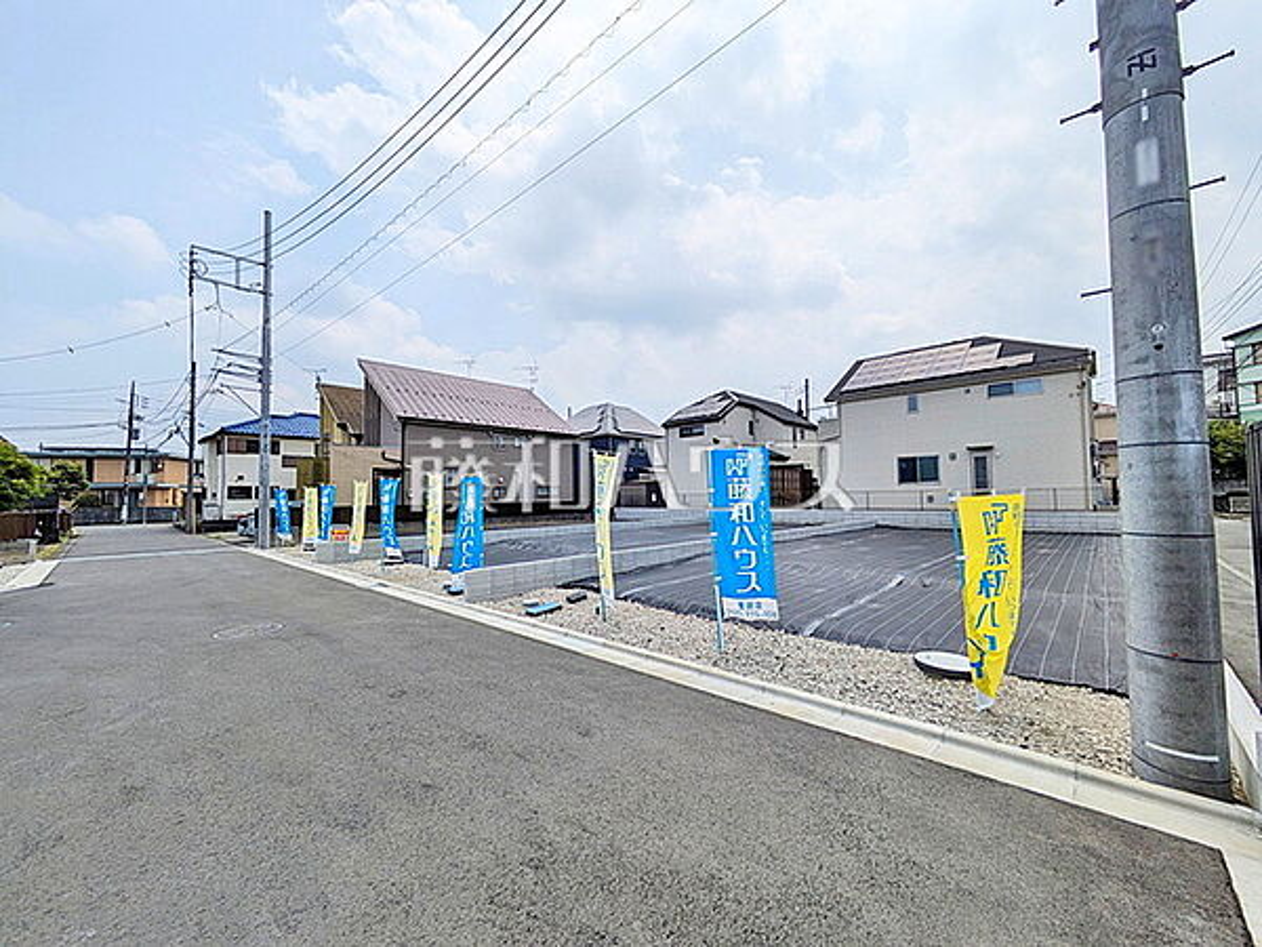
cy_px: 474
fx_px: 510
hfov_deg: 102.1
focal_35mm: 14
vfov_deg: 85.7
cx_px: 631
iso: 47
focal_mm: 1.83
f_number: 2.2
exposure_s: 1/3704
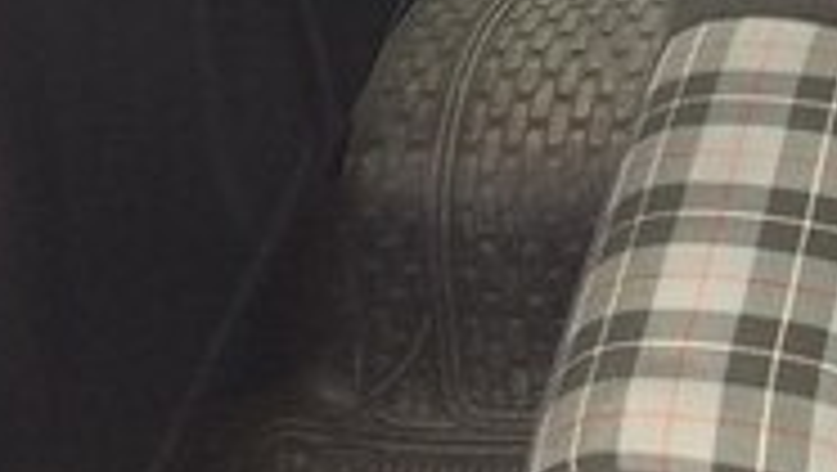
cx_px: 846
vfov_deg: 10.4
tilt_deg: -31.3
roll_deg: +12.6
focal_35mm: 112
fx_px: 2488
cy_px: -258
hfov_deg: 18.6
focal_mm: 4.15
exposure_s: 1/33
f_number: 2.2
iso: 125
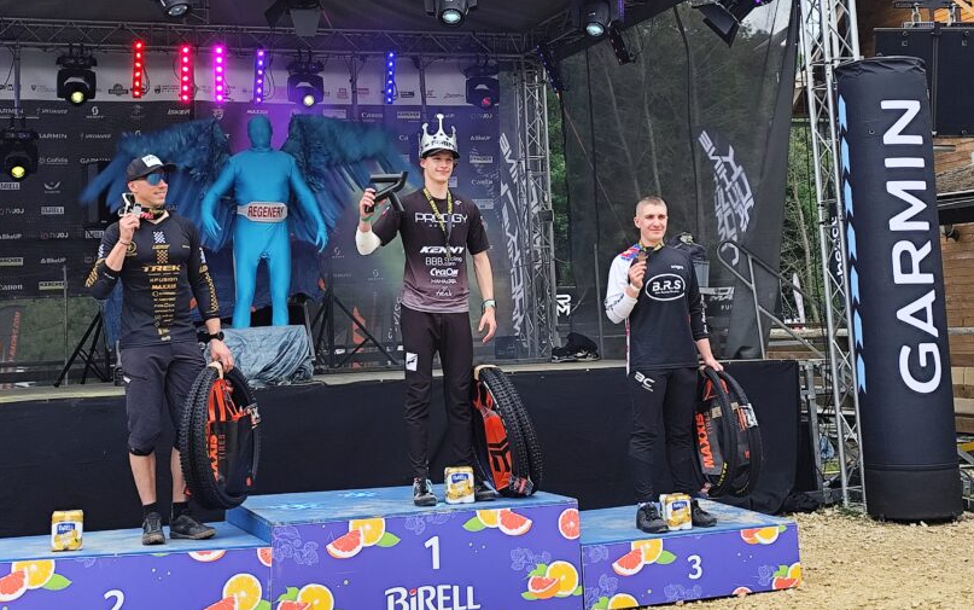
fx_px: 1275
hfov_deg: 41.8
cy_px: 165
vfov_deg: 26.6
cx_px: 457
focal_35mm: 48
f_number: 1.65
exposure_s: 1/612
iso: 50
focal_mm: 6.19
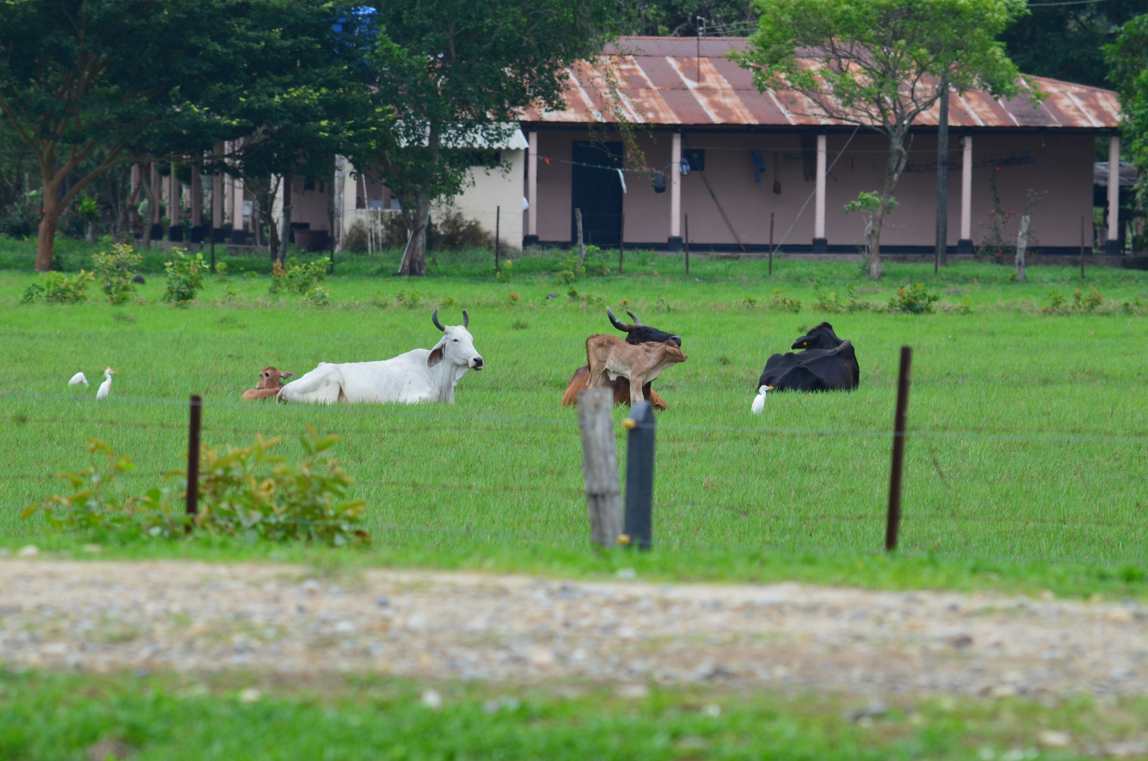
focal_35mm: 450
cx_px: 574
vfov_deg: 3.0
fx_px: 14320
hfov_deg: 4.6
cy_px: 380
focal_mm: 300
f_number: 10
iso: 200
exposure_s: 1/320
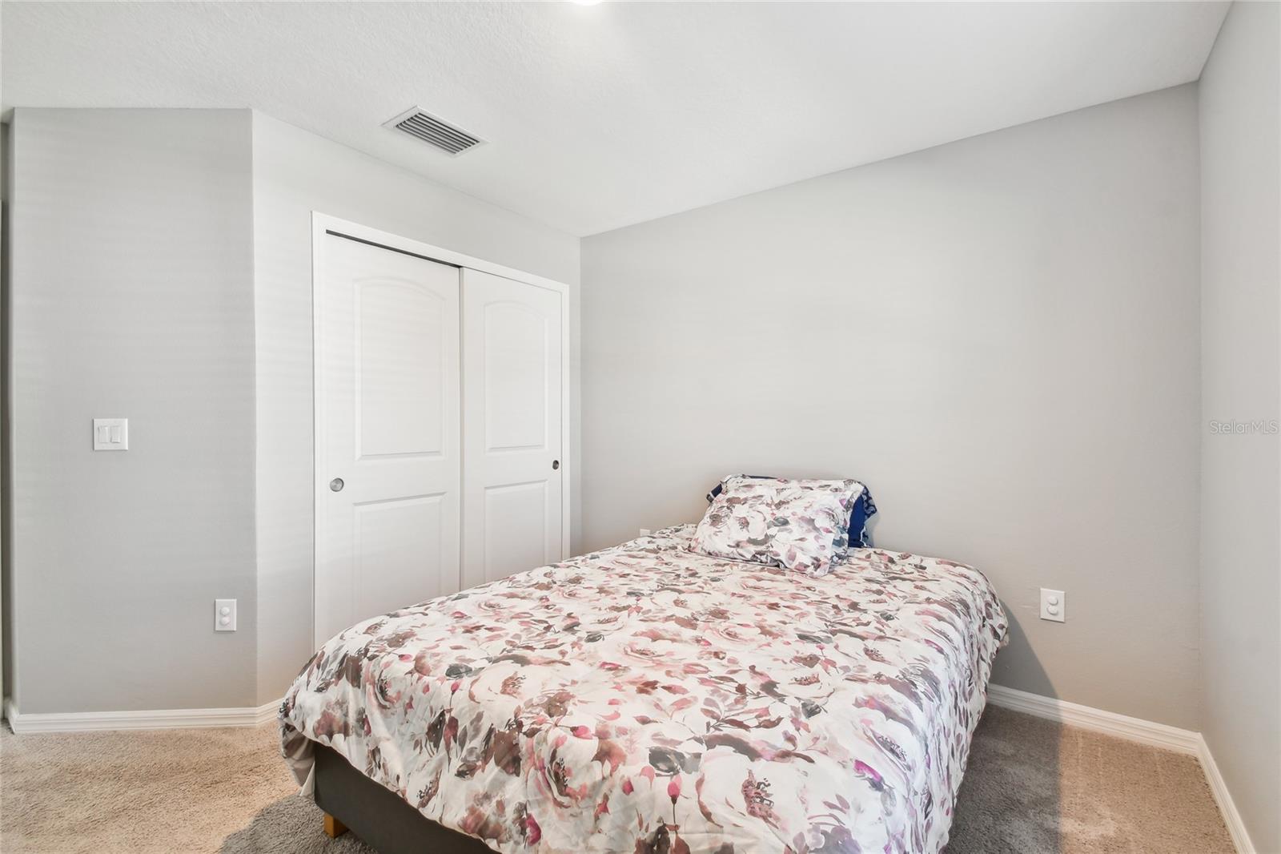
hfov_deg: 100.4
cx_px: 640
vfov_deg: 77.3
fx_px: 534
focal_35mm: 15
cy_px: 427
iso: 100
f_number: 8
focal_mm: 10
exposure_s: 1/2
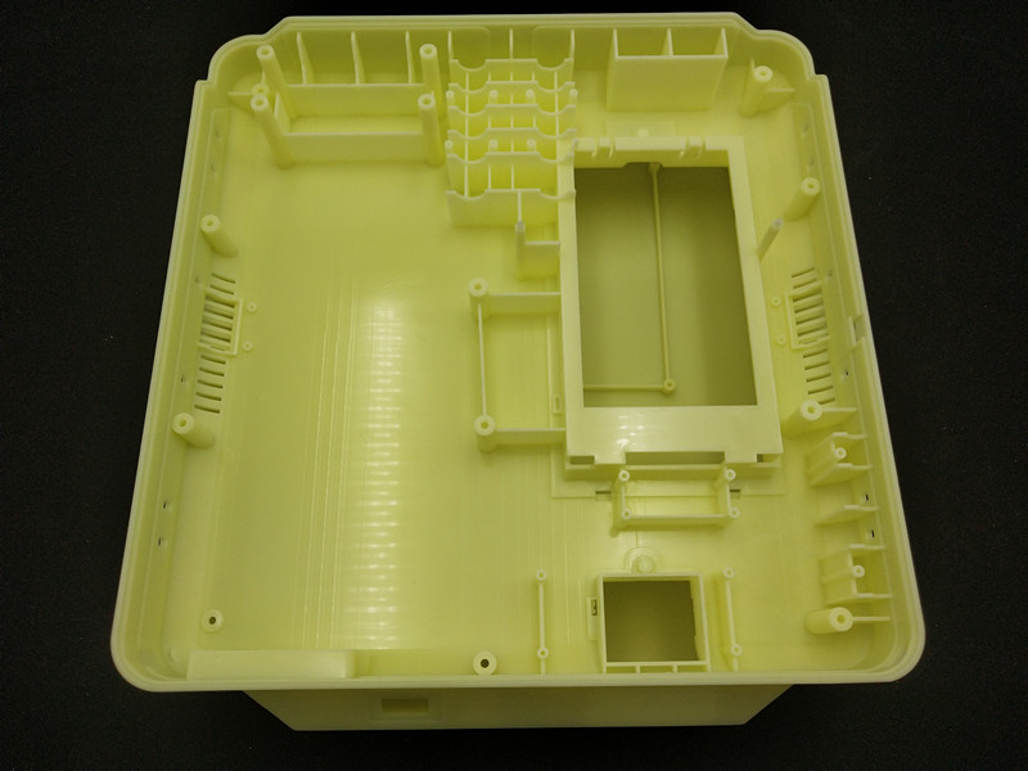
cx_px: 514
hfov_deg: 60.0
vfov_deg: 46.8
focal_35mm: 30
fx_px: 891
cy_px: 386
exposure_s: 1/106
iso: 50
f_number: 1.8
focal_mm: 3.95
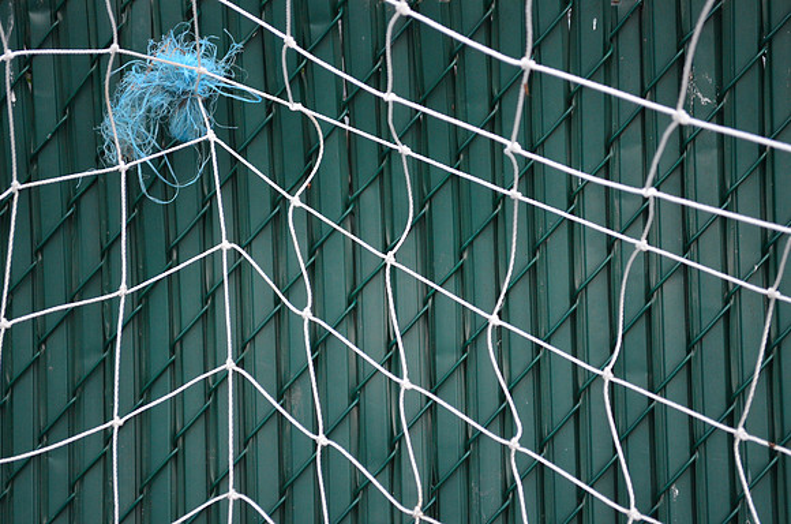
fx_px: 1480
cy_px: 262
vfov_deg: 20.1
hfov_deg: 29.9
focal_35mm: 68
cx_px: 396
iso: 1100
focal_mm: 45
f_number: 5.3
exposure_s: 1/30
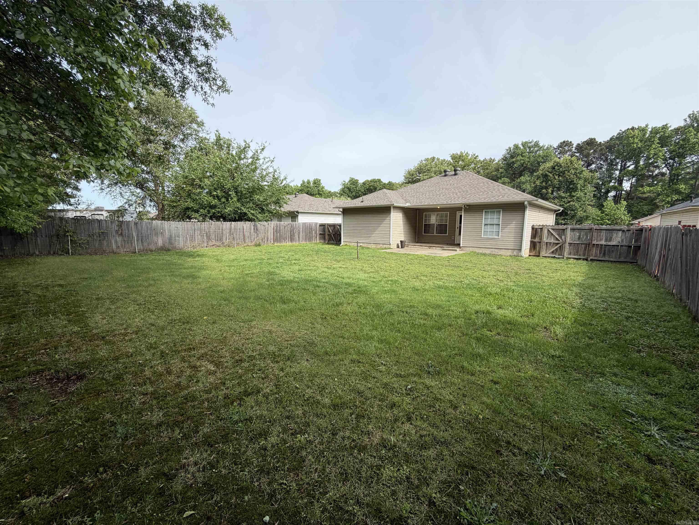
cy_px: 262
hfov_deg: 102.1
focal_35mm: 14
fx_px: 283
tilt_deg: -8.0
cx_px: 350
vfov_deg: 85.7
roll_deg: +0.2
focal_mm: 2.22
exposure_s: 1/770
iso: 32
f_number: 2.2
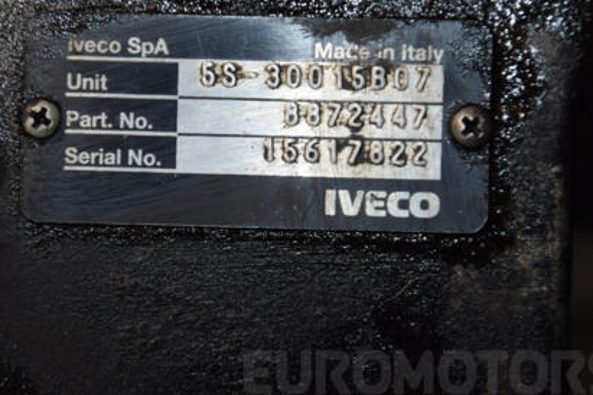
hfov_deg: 9.0
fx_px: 3784
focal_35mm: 230
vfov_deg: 6.0
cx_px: 216
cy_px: 180
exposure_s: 1/60
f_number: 5.6
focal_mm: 105
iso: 800
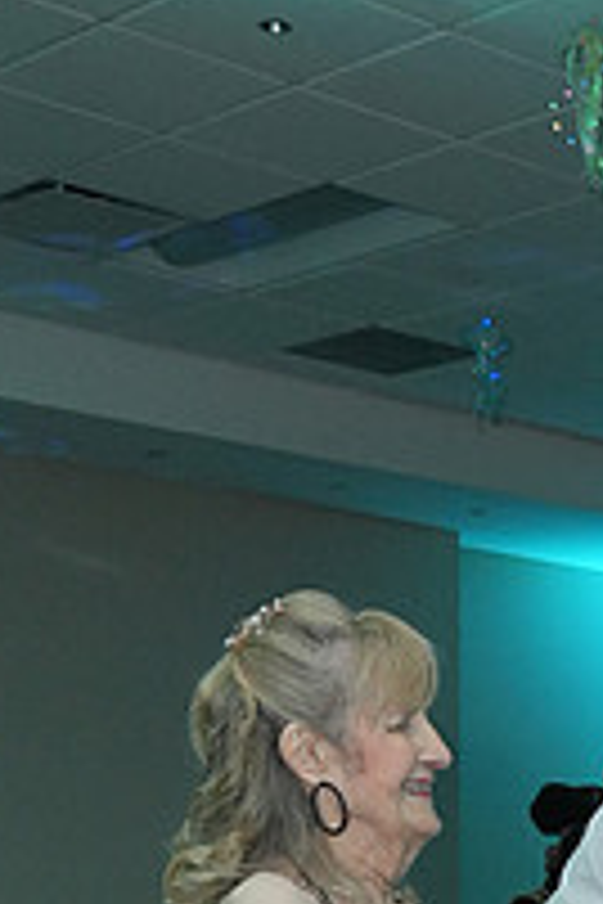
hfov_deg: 14.1
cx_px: 623
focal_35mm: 95
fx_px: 2387
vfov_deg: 19.4
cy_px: 1246
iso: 3200
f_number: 4.5
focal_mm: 33
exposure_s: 1/200
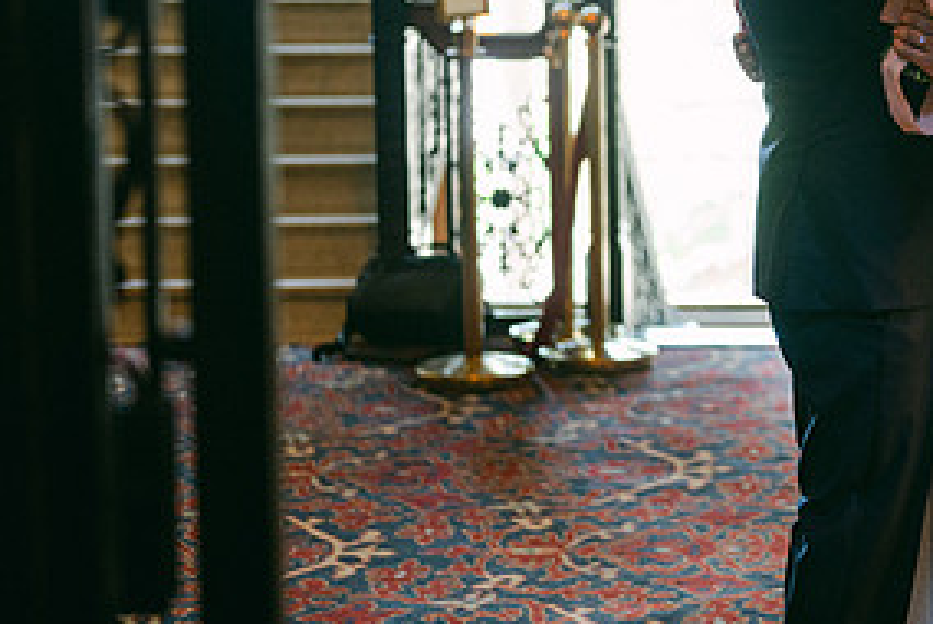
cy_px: 126
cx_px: 900
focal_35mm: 102
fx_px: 2646
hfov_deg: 19.5
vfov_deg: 13.4
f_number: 1.8
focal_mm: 50
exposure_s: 1/125
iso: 800
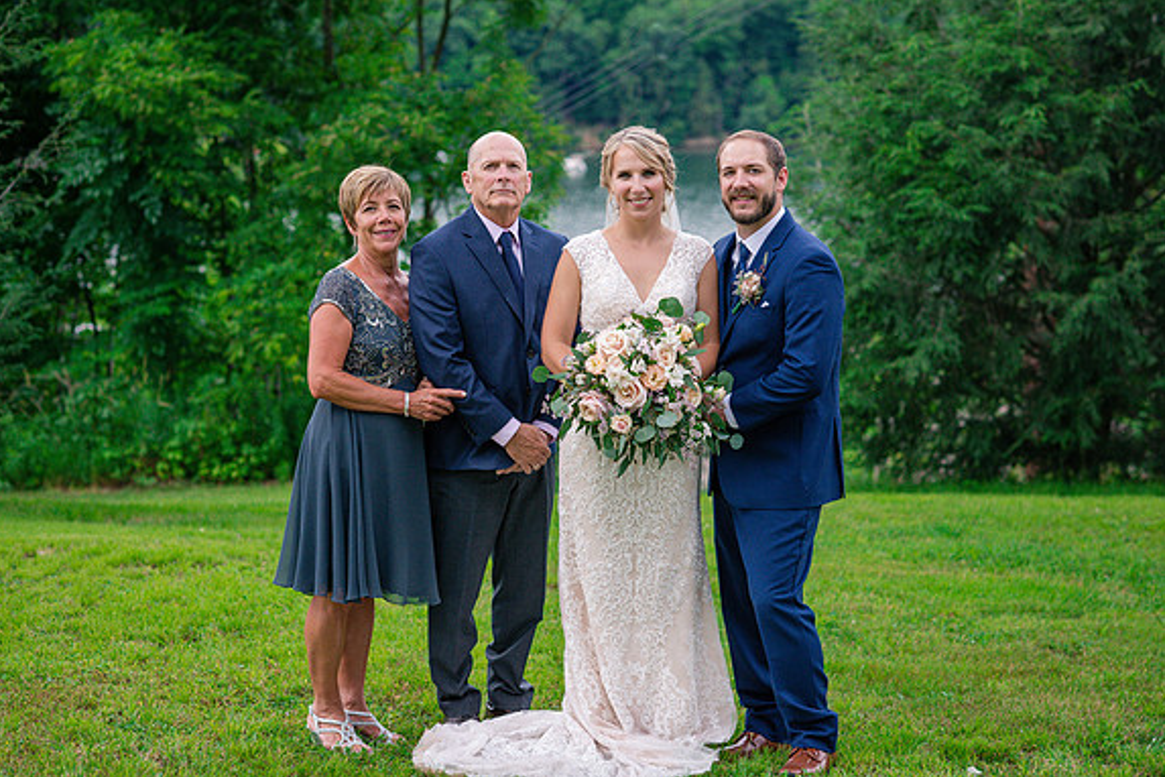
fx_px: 2783
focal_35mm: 86
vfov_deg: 15.9
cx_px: 579
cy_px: 387
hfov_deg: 23.6
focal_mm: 85
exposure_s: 1/3200
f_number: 3.5
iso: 500
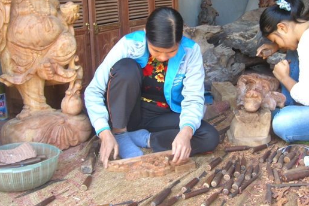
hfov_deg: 40.3
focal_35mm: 49
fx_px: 421
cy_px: 69
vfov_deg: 27.4
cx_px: 174
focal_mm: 7.9
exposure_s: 1/40
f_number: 2.8
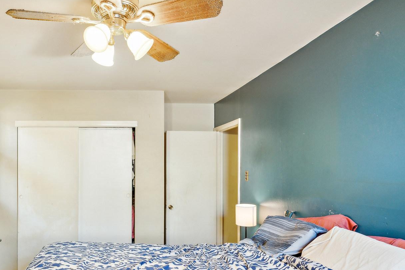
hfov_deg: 63.4
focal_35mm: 28
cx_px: 122
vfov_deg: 46.2
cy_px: 171
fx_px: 313
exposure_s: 1/40
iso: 1000
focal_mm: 16.5
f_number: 4
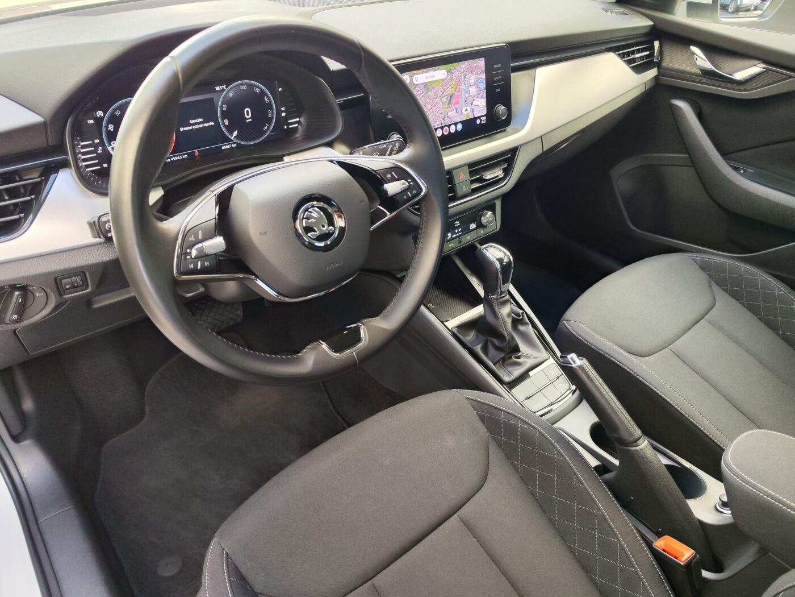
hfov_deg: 73.9
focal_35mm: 23
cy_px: 298
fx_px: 528
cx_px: 398
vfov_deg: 58.9
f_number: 1.69
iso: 256
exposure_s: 1/100
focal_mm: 7.01
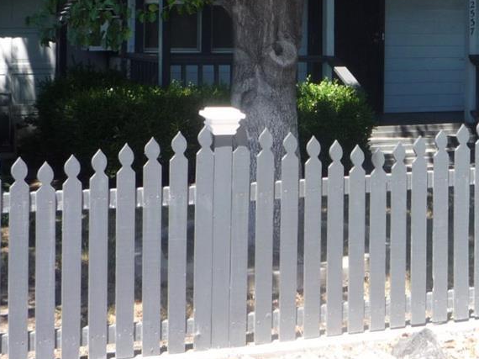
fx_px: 1093
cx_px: 370
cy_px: 6
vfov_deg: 18.2
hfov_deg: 24.4
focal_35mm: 79
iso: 100
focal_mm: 5.2
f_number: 4
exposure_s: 1/200
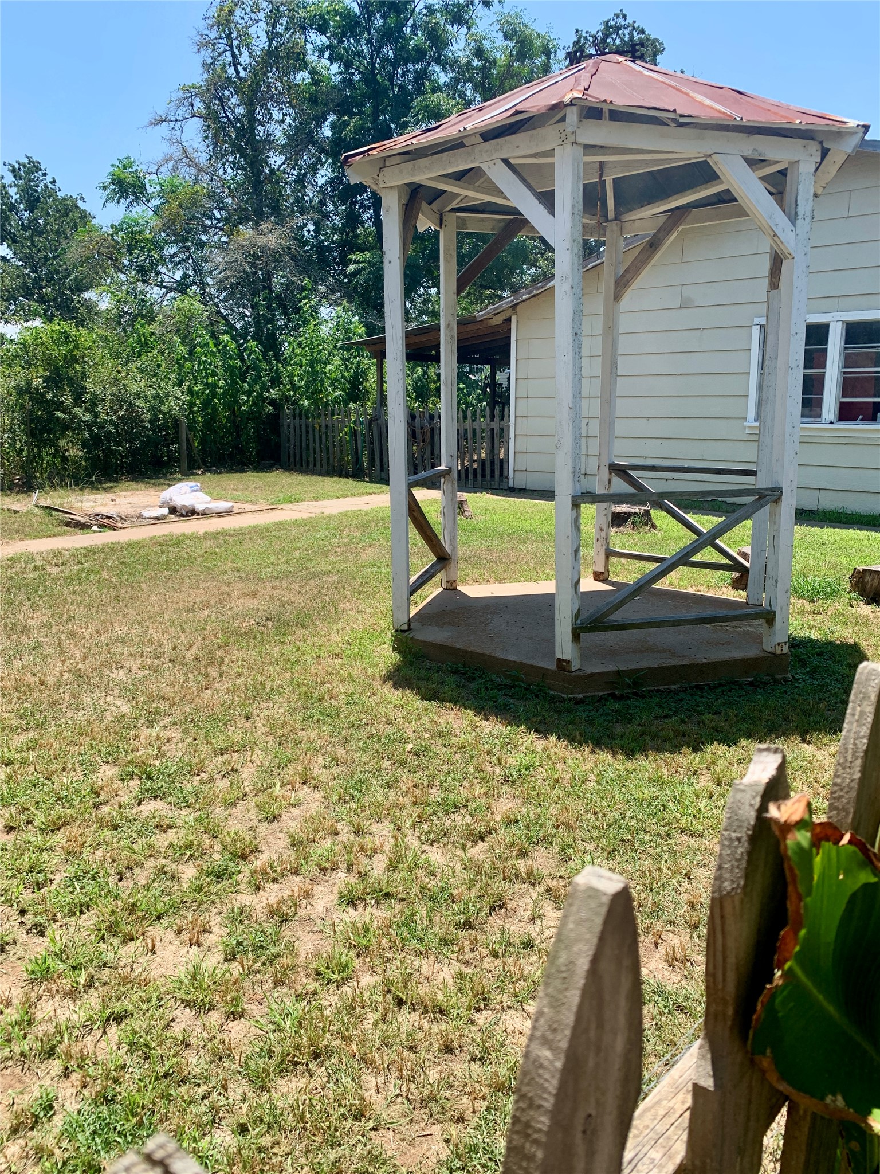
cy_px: 587
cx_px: 440
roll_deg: -0.3
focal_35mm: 26
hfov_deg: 53.1
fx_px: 881
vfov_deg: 67.3
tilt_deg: -10.1
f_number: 1.8
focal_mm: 4.25
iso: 25
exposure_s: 1/1149
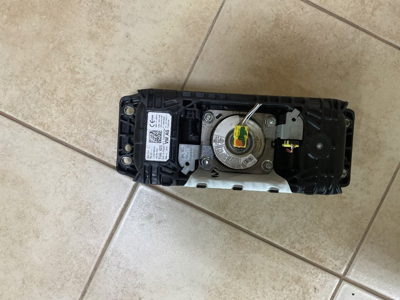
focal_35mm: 29
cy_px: 150
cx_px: 200
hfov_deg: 61.7
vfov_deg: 48.2
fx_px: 335
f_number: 1.8
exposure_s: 1/50
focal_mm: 3
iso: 100
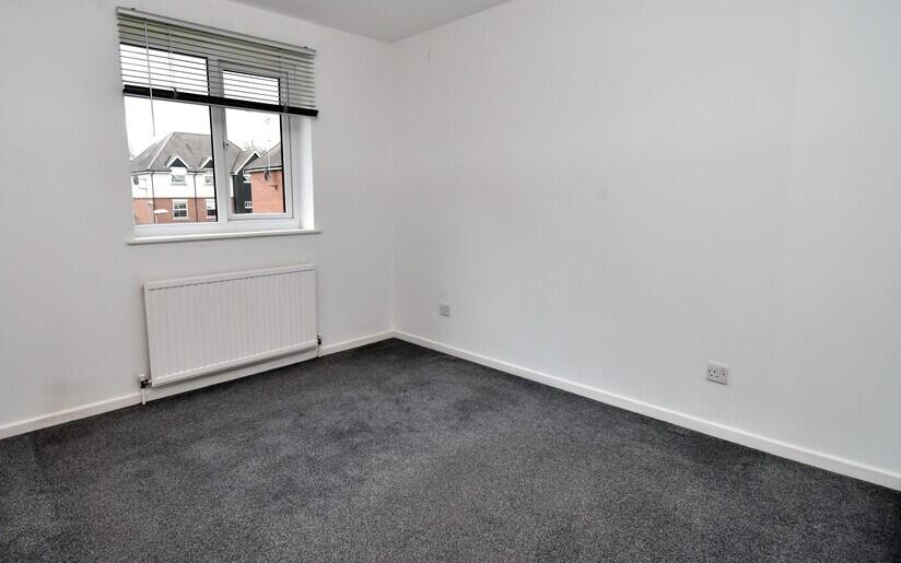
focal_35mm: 19
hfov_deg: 87.6
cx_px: 394
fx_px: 467
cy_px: 268
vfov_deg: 62.2
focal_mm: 10
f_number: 5.6
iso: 720
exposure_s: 1/125
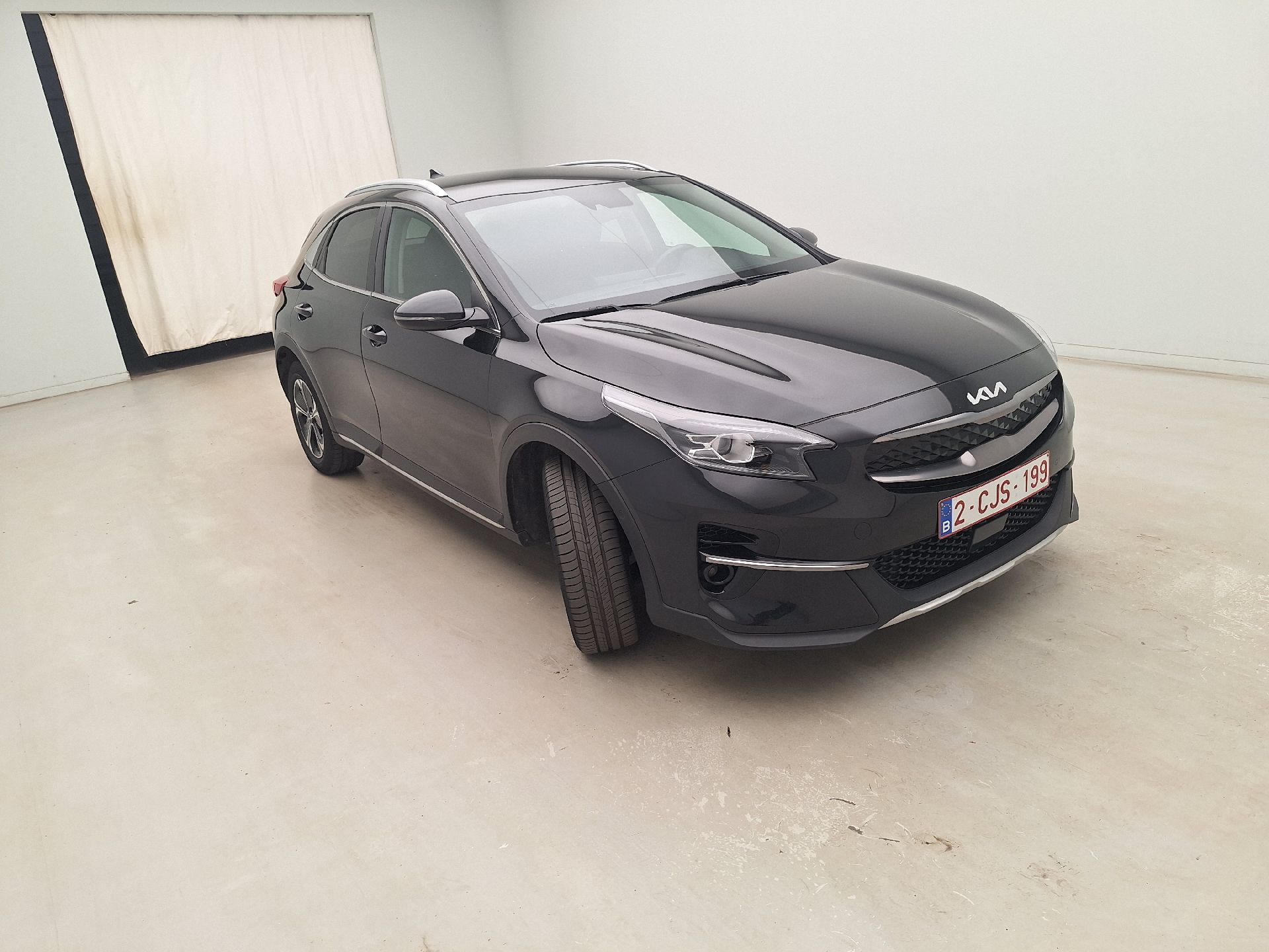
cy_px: 476
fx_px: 843
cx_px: 634
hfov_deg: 73.9
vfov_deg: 58.9
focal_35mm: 23
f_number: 1.8
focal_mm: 5.54
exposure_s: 1/100
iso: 50
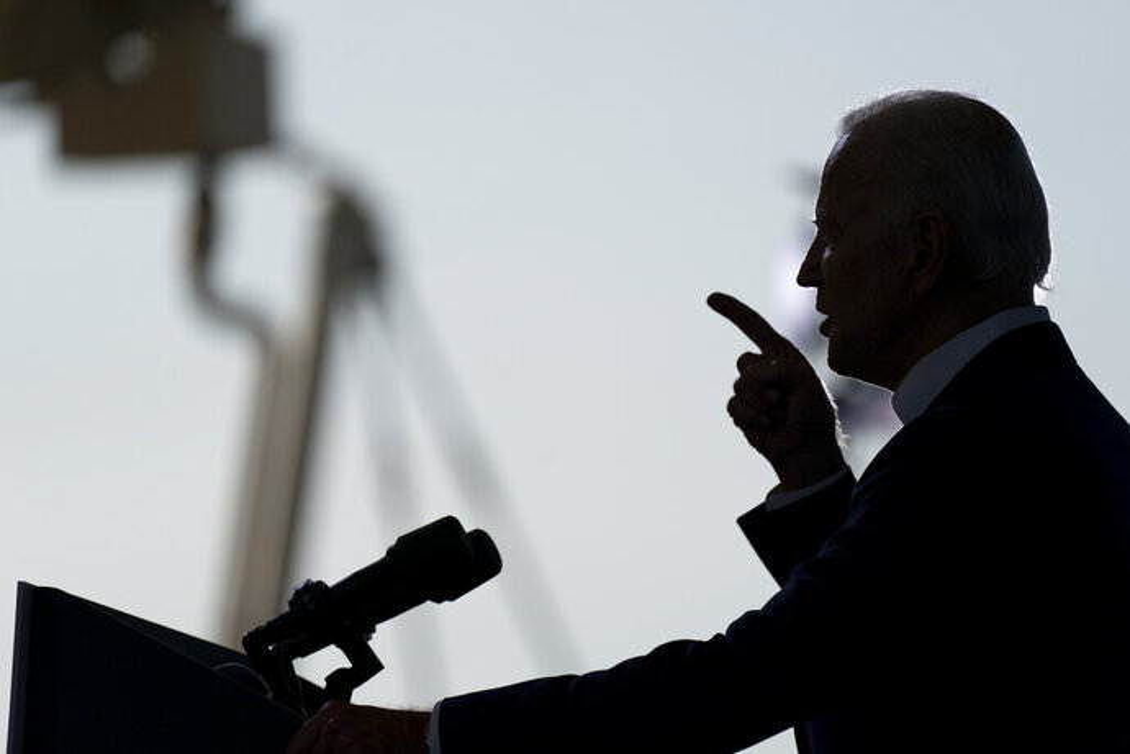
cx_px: 565
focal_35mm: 400
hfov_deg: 5.2
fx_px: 12555
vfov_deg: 3.4
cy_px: 377
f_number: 5.6
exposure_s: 1/6400
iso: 640
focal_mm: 400
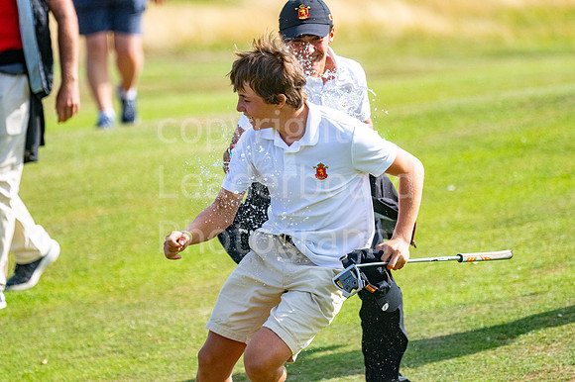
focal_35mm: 450
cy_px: 191
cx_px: 288
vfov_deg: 3.1
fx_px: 7183
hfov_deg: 4.6
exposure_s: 1/6400
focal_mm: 300
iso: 500
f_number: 4
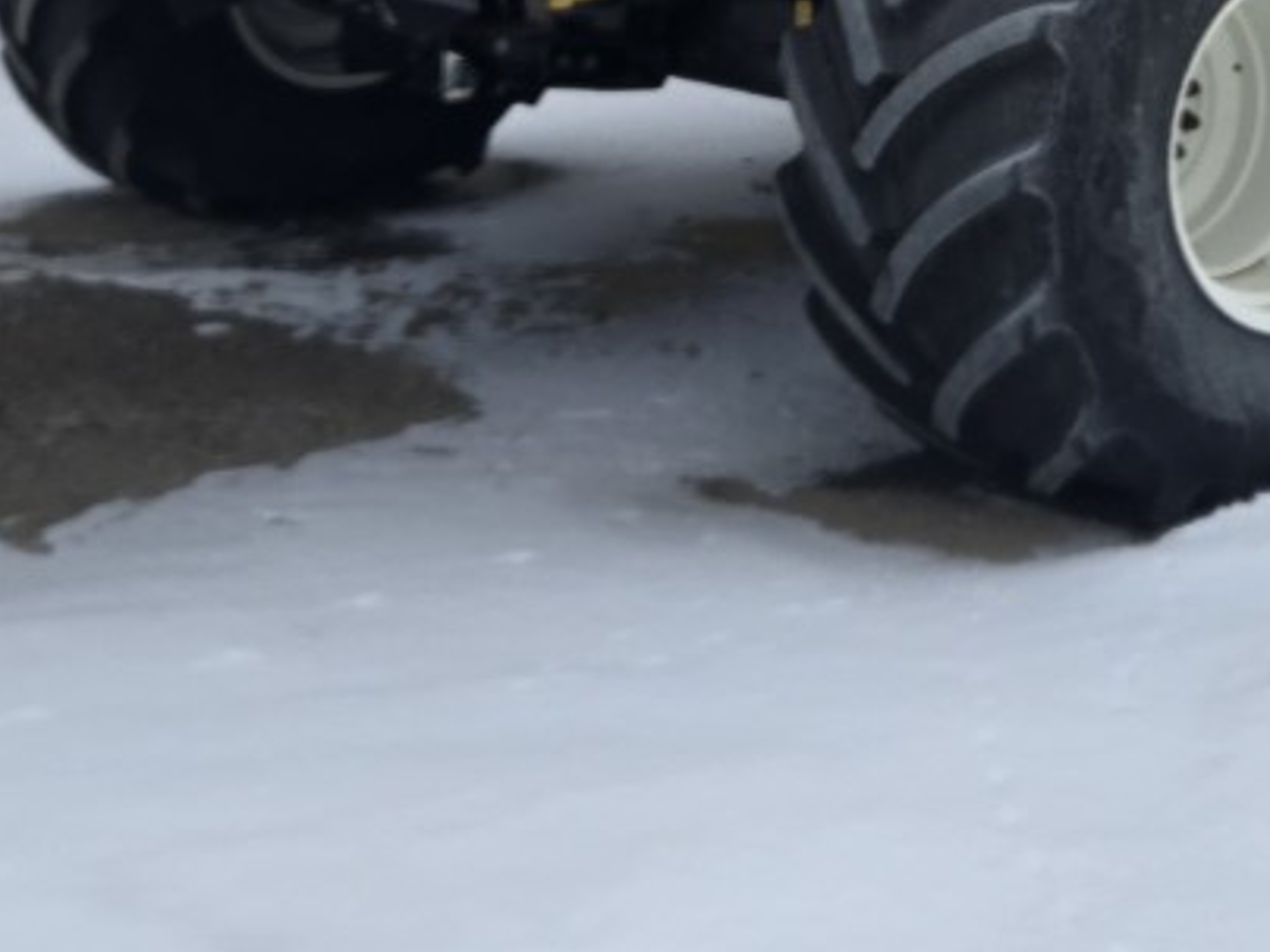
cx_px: 1003
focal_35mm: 82
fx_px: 3008
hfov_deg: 23.5
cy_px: -415
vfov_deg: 16.6
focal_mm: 5.4
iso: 25
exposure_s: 1/1804
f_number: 1.8
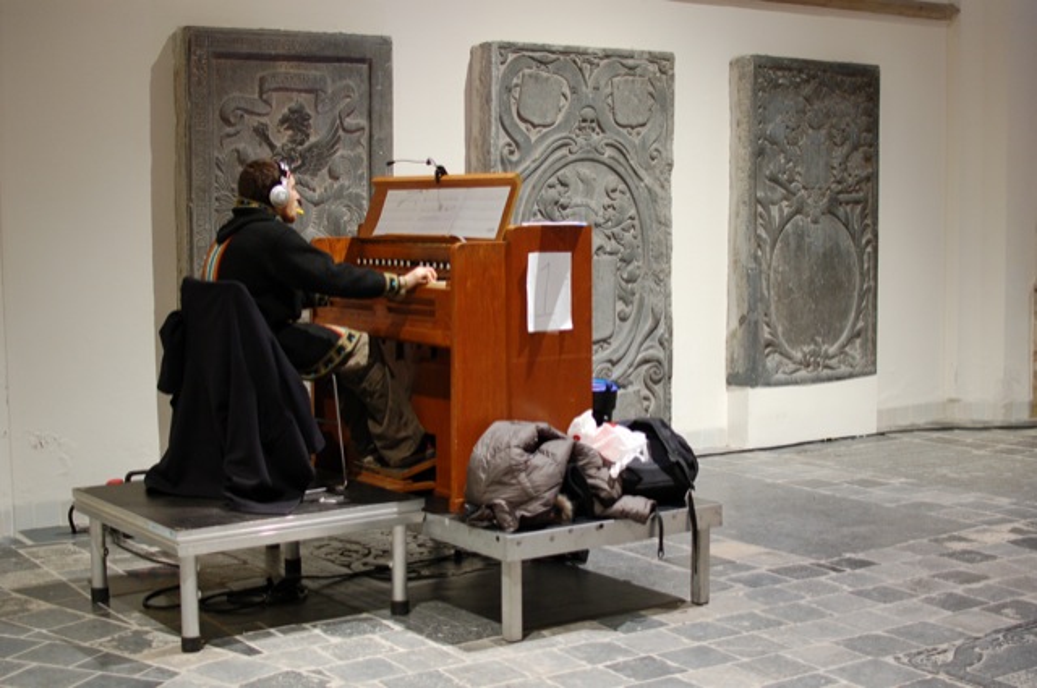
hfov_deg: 37.9
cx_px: 518
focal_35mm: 52
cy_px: 344
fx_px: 1510
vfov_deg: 25.7
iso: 800
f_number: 2.8
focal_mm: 35
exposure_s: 1/25
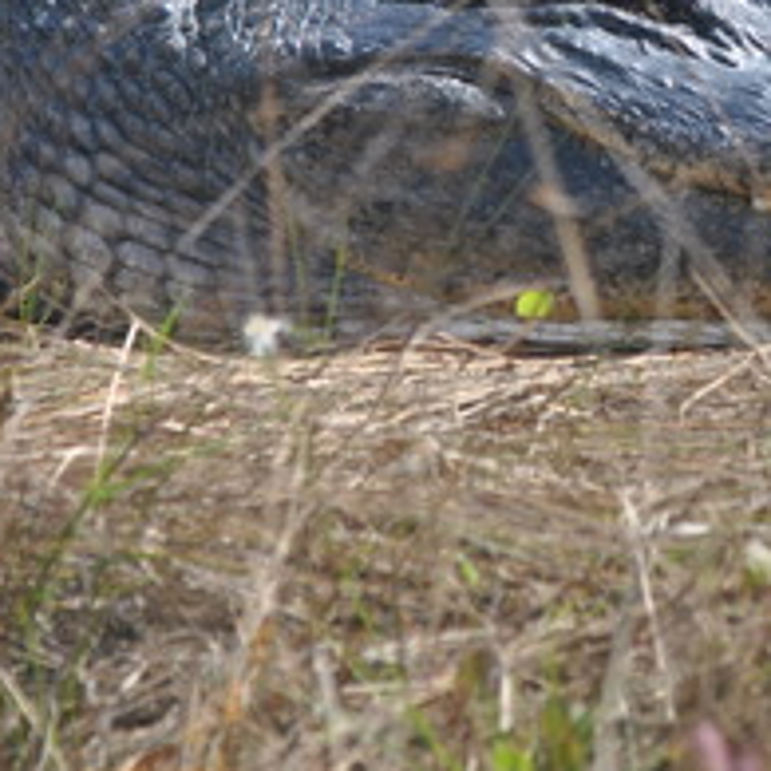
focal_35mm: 604
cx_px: 700
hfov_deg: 2.9
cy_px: 61
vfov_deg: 2.9
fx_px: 15226
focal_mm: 165
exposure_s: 1/640
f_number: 5
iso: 200
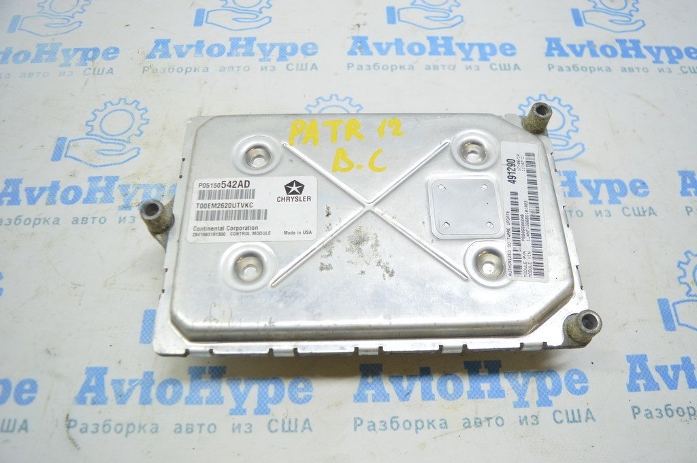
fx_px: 987
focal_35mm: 51
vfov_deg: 26.4
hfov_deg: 38.9
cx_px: 348
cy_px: 232
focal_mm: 34
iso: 400
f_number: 4.5
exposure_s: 1/40
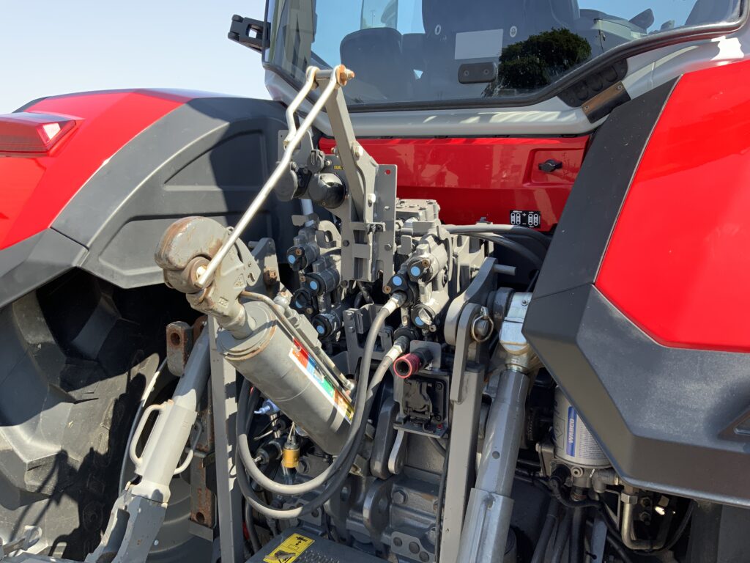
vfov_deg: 48.2
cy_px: 282
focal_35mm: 29
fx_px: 628
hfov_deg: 61.7
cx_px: 375
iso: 16
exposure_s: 1/268
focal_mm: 3
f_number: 1.8
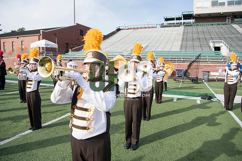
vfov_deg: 53.2
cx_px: 121
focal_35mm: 24
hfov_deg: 73.7
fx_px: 161
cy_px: 80
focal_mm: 24
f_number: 5
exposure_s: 1/800
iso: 250
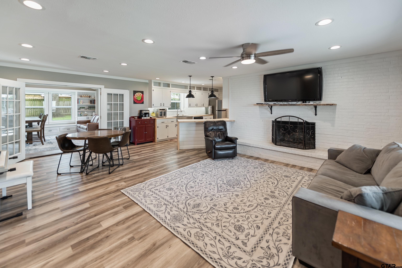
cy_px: 134
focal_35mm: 14
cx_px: 201
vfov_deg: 81.3
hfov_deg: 104.2
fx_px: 156
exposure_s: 1/20
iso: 100
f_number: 2.8
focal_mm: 14
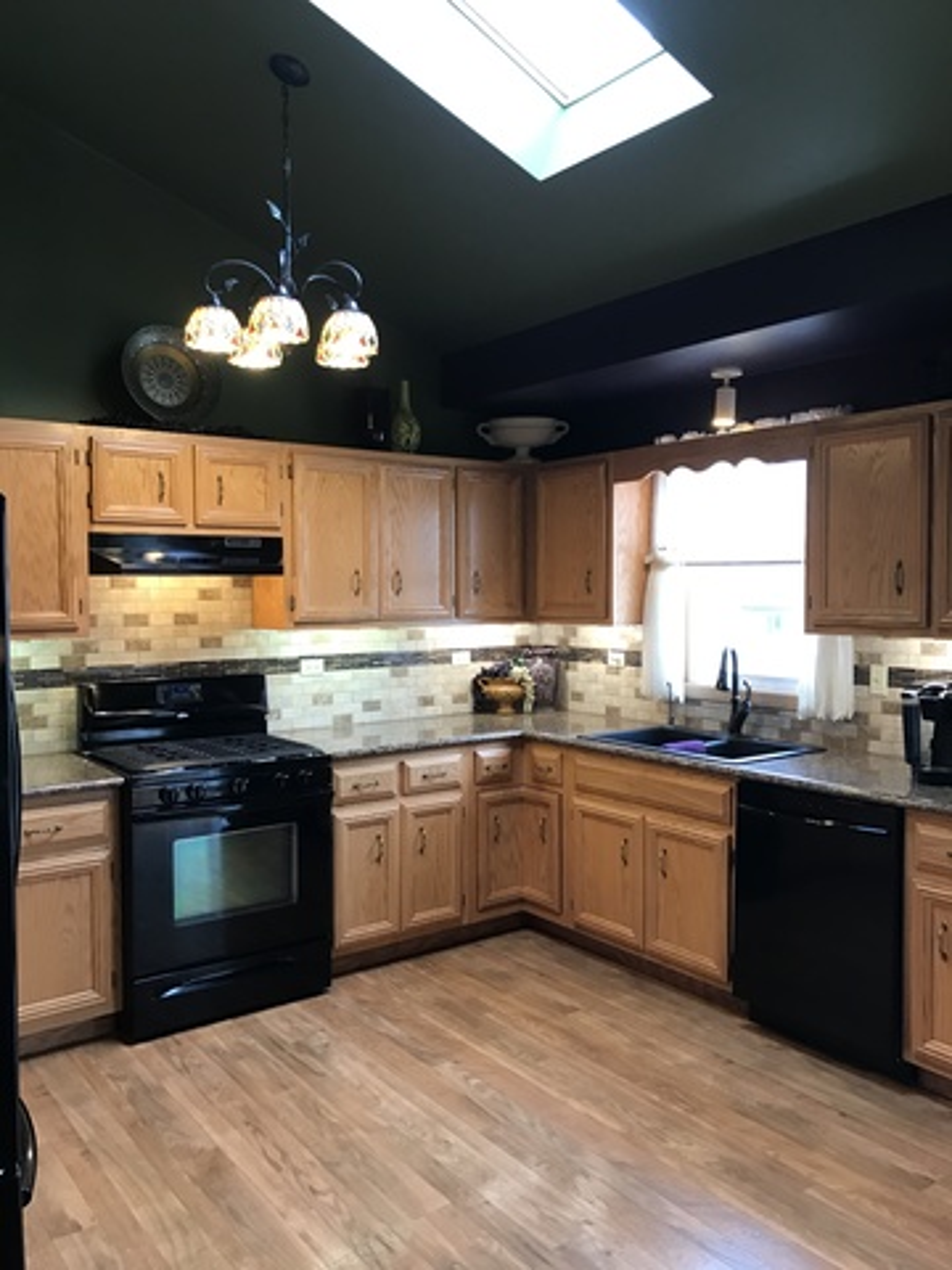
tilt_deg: -2.3
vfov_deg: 63.4
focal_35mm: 28
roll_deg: +0.7
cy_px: 635
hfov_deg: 49.7
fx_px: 1027
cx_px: 476
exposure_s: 1/20
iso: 40
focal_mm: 3.99
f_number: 1.8
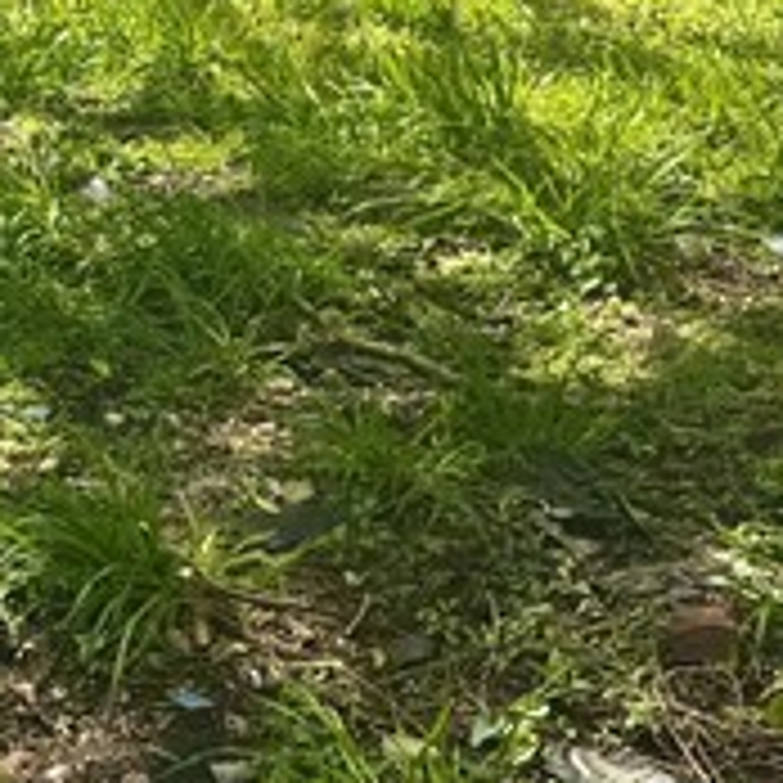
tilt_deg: -4.0
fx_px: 3199
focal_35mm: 125
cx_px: -234
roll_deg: +0.5
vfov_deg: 12.8
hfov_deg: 13.5
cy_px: -590
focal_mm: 6.76
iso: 80
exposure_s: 1/1767
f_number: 1.78
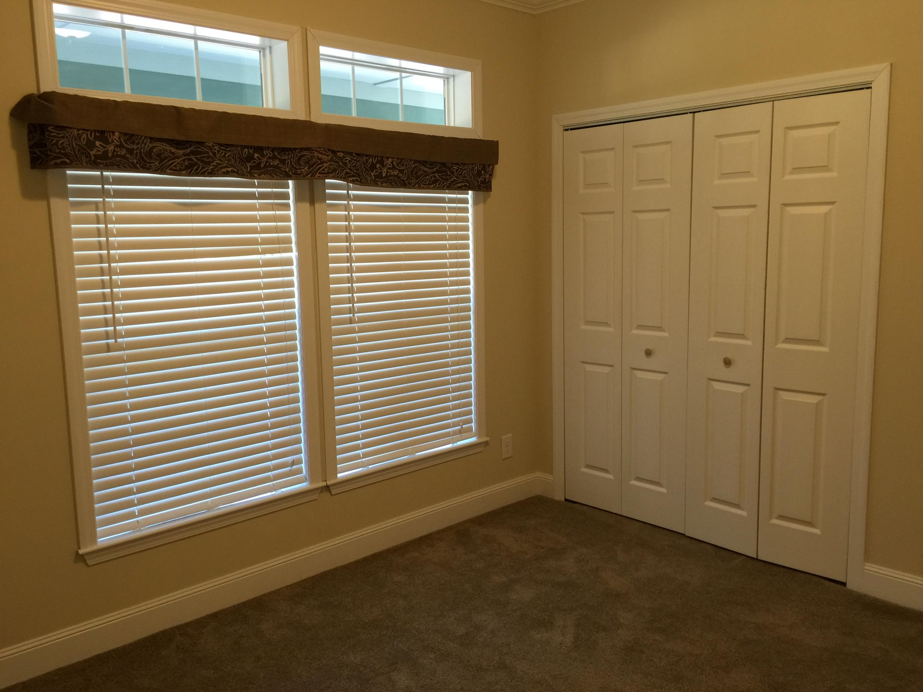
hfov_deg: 61.7
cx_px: 462
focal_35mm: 29
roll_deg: +1.2
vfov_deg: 48.2
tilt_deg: -8.2
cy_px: 346
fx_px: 773
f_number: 2.2
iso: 64
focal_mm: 4.15
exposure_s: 1/15
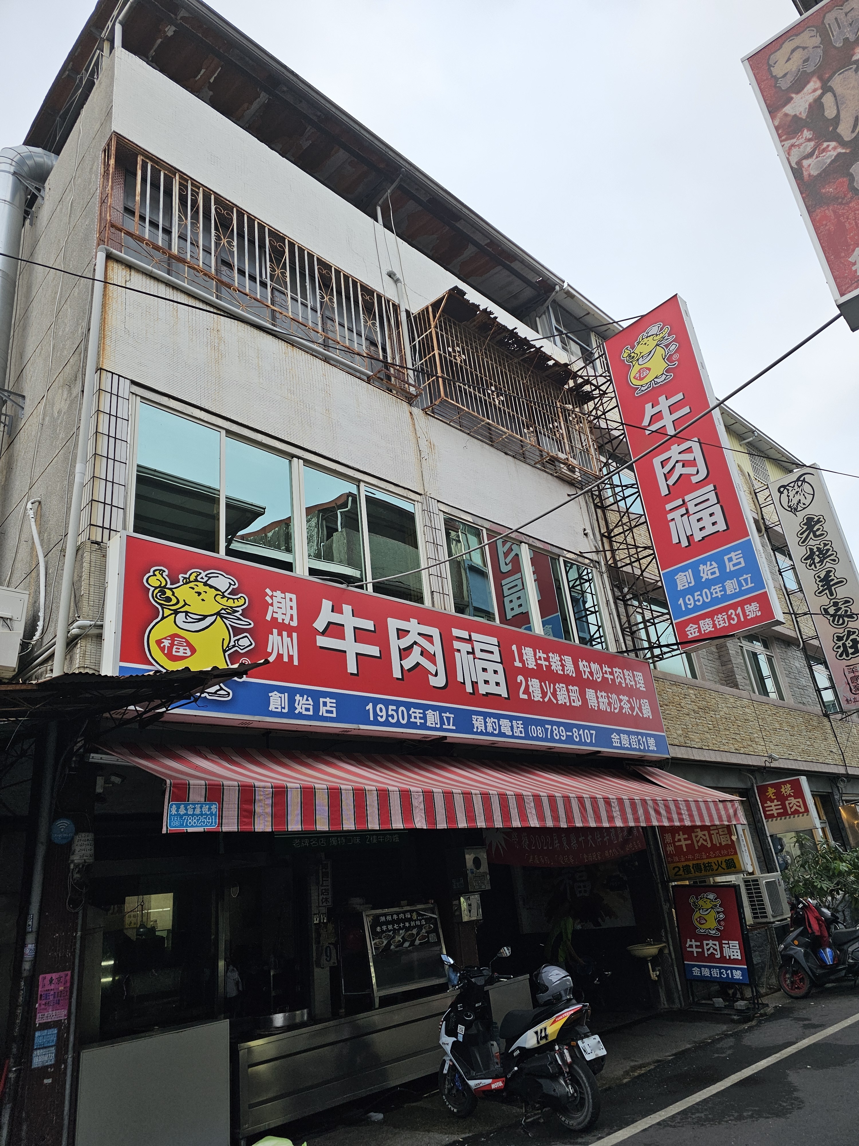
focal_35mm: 23
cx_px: 430
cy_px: 573
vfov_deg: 73.9
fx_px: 761
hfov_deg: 58.9
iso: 80
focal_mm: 6.3
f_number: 1.7
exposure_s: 1/180
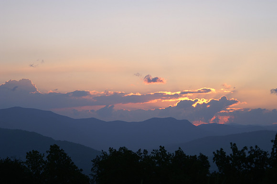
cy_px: 92
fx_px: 807
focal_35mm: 105
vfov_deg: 13.0
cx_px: 138
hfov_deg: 19.5
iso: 125
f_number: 5.6
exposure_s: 1/160
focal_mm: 70
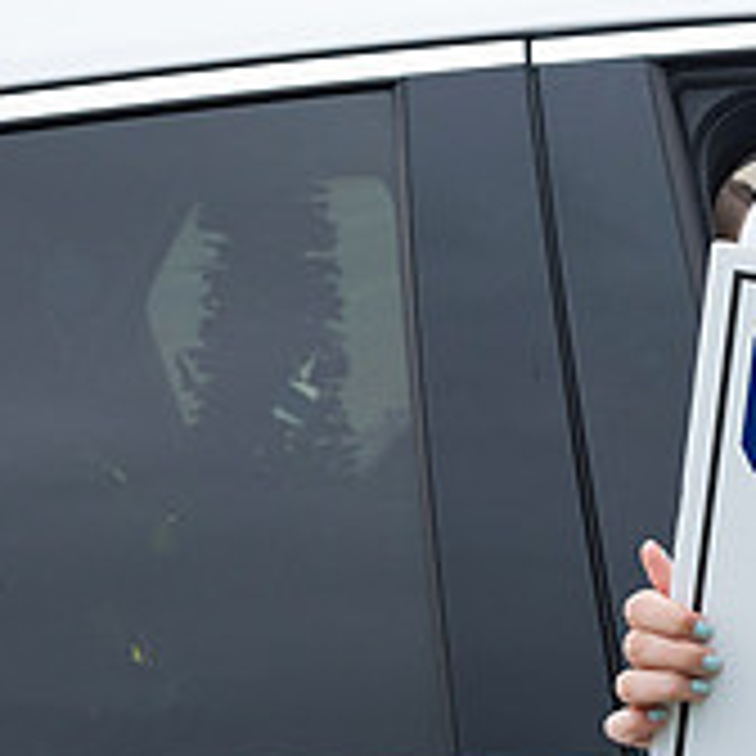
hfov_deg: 8.9
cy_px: 353
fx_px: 4719
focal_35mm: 191
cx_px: 1215
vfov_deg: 9.2
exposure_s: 1/800
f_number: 7.1
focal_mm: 65
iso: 1250
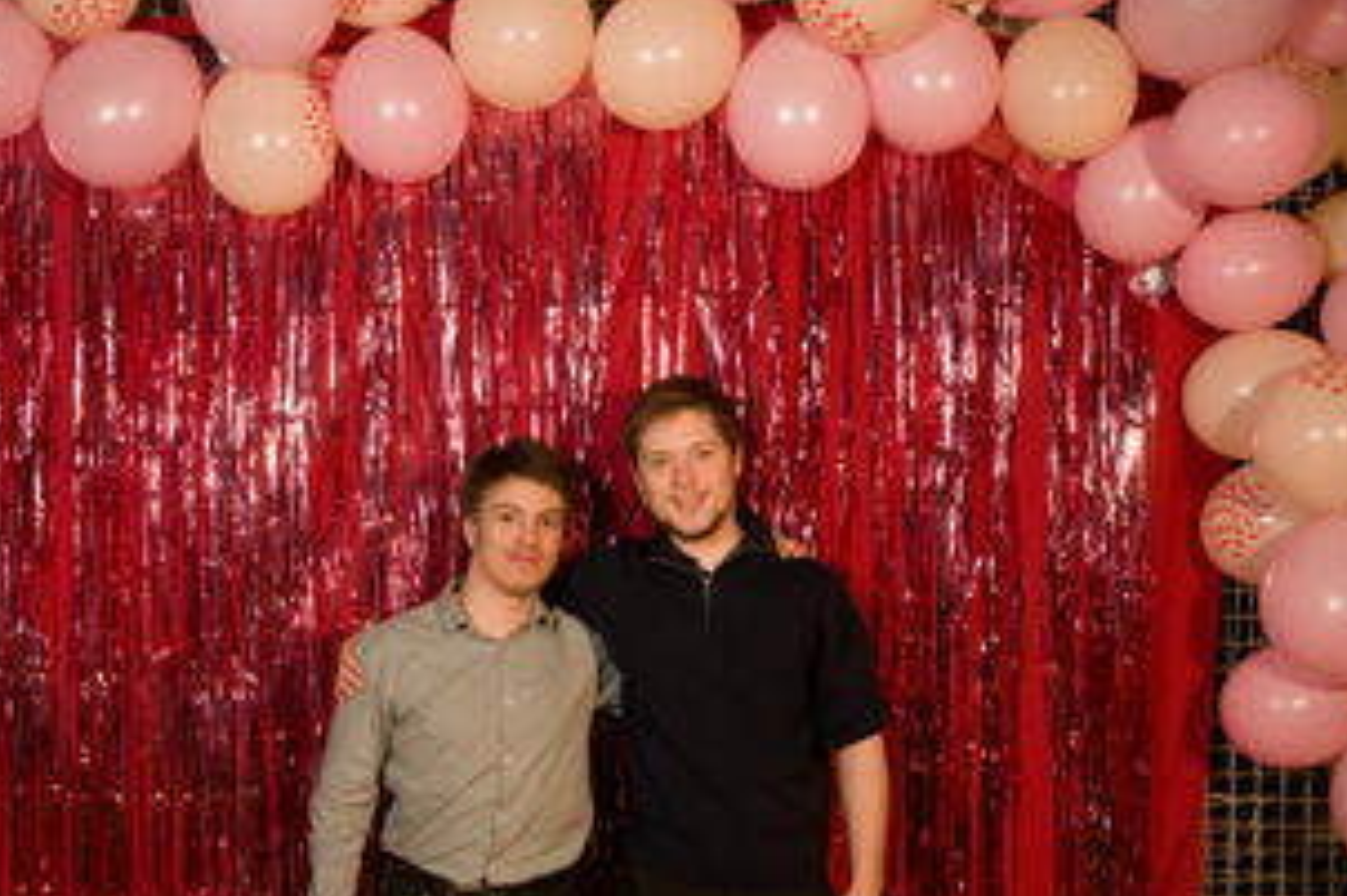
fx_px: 1578
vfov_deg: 31.7
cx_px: 508
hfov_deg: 45.9
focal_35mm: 42
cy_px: 513
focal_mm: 31.9
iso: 4000
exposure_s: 1/160
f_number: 4.5
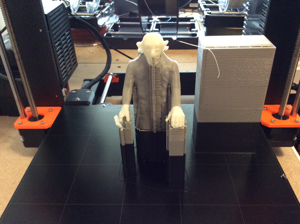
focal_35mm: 32
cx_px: 150
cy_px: 112
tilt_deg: -34.6
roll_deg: +1.8
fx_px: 277
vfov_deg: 44.1
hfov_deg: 56.9
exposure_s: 1/24
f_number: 2.4
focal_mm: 3.3
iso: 200
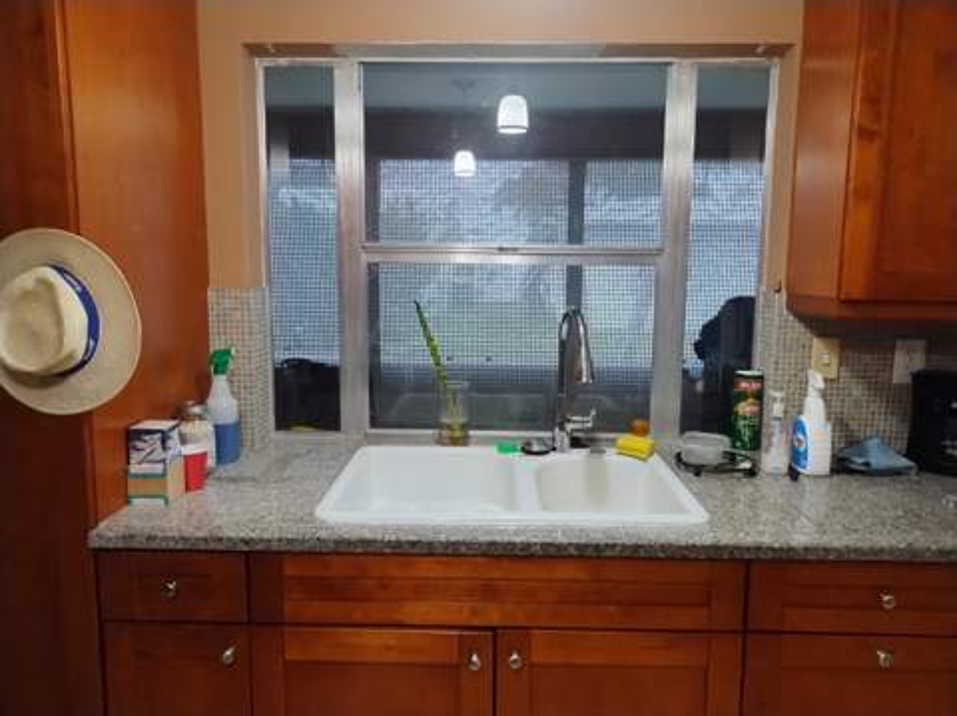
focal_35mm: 25
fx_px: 690
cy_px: 358
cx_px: 478
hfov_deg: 69.4
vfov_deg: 54.8
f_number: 1.7
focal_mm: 4.71
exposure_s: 1/40
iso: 263
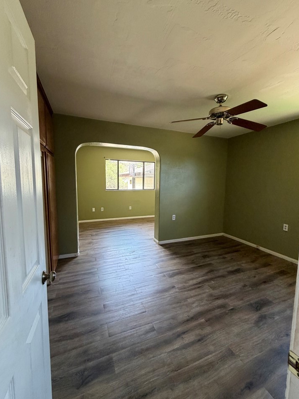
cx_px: 154
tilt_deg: -6.0
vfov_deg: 98.2
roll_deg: -0.6
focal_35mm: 15
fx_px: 173
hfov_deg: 81.7
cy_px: 199
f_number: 2.2
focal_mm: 2.22
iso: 250
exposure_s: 1/60
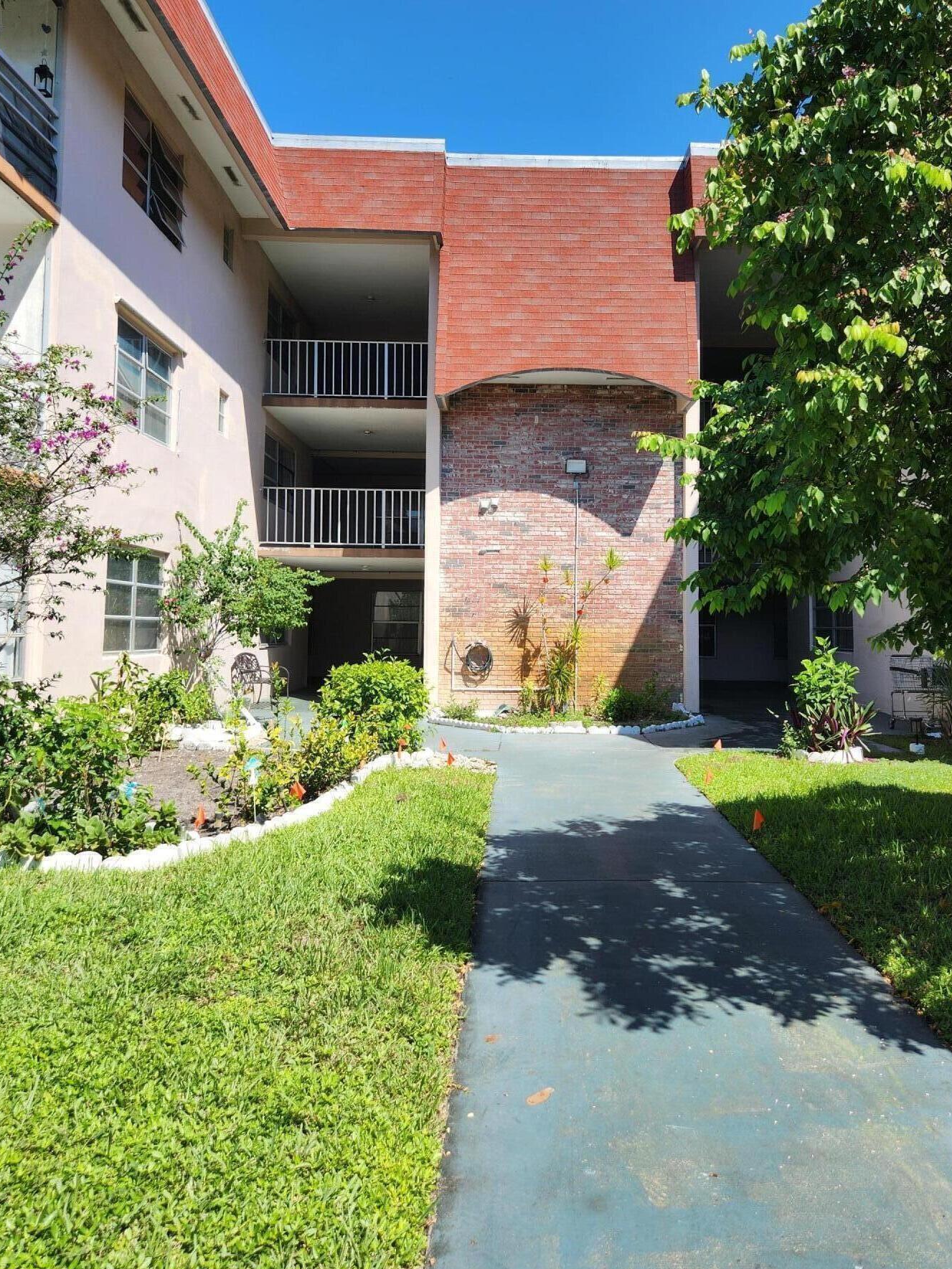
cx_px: 524
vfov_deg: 67.1
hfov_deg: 53.0
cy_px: 557
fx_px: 953
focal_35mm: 26
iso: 20
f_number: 1.8
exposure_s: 1/1019
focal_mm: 5.4
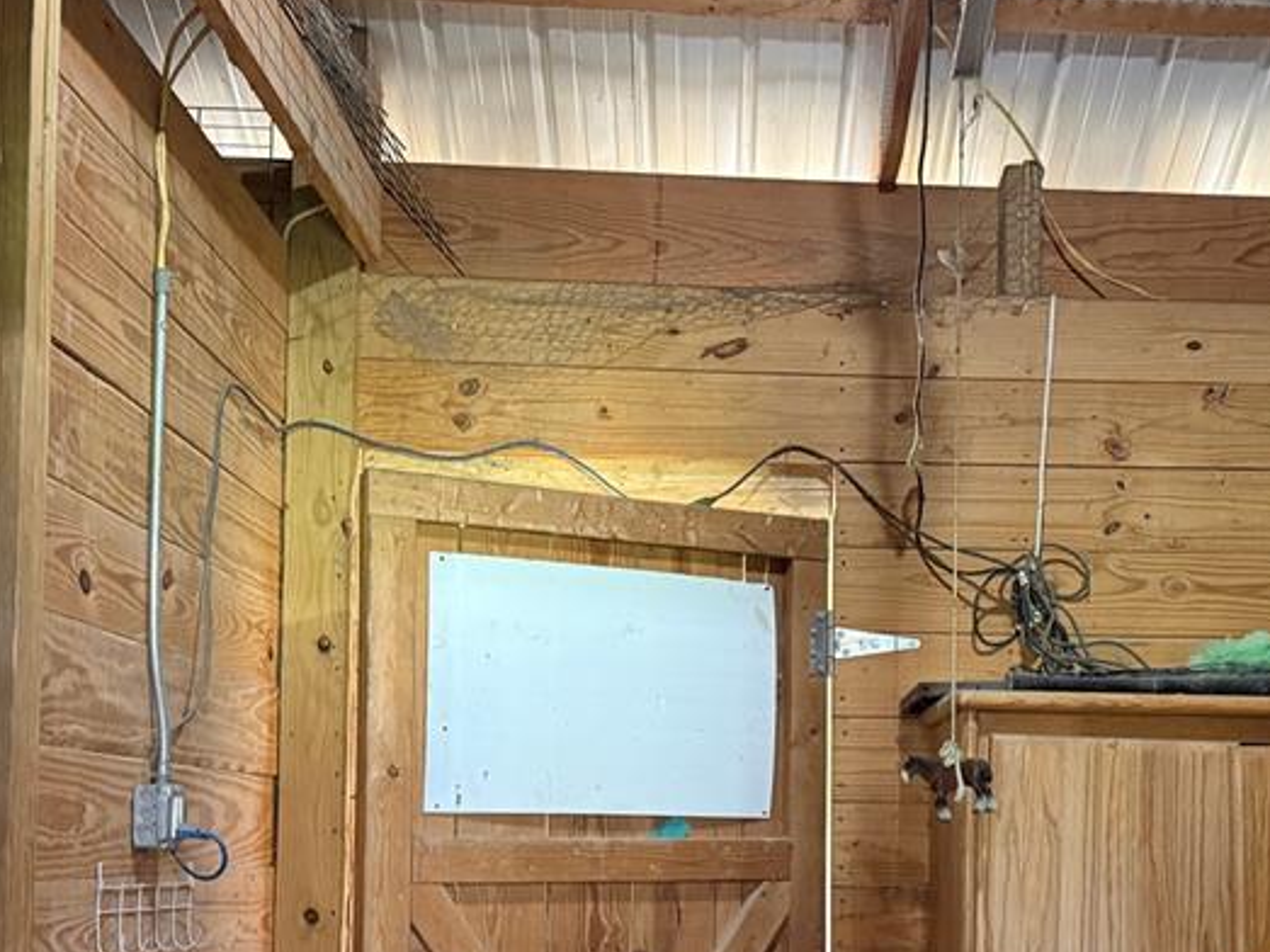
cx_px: 840
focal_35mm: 47
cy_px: 784
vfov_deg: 30.0
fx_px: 1724
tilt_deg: +2.4
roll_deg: -1.2
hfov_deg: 40.0
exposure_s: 1/40
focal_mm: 6.76
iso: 1000
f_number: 1.78
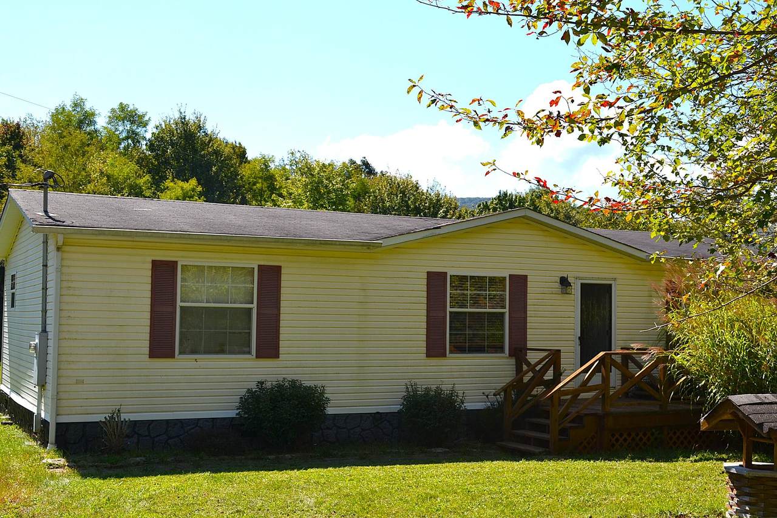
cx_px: 388
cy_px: 259
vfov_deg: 29.9
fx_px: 971
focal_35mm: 45
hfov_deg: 43.6
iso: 100
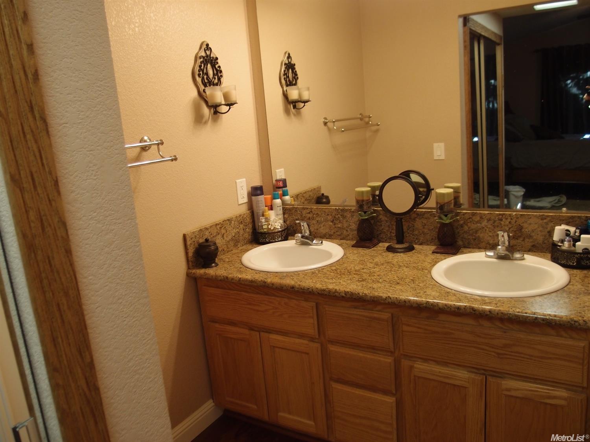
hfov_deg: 63.5
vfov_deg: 49.7
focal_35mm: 28
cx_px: 295
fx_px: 477
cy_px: 221
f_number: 1.8
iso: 125
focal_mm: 6
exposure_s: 1/60
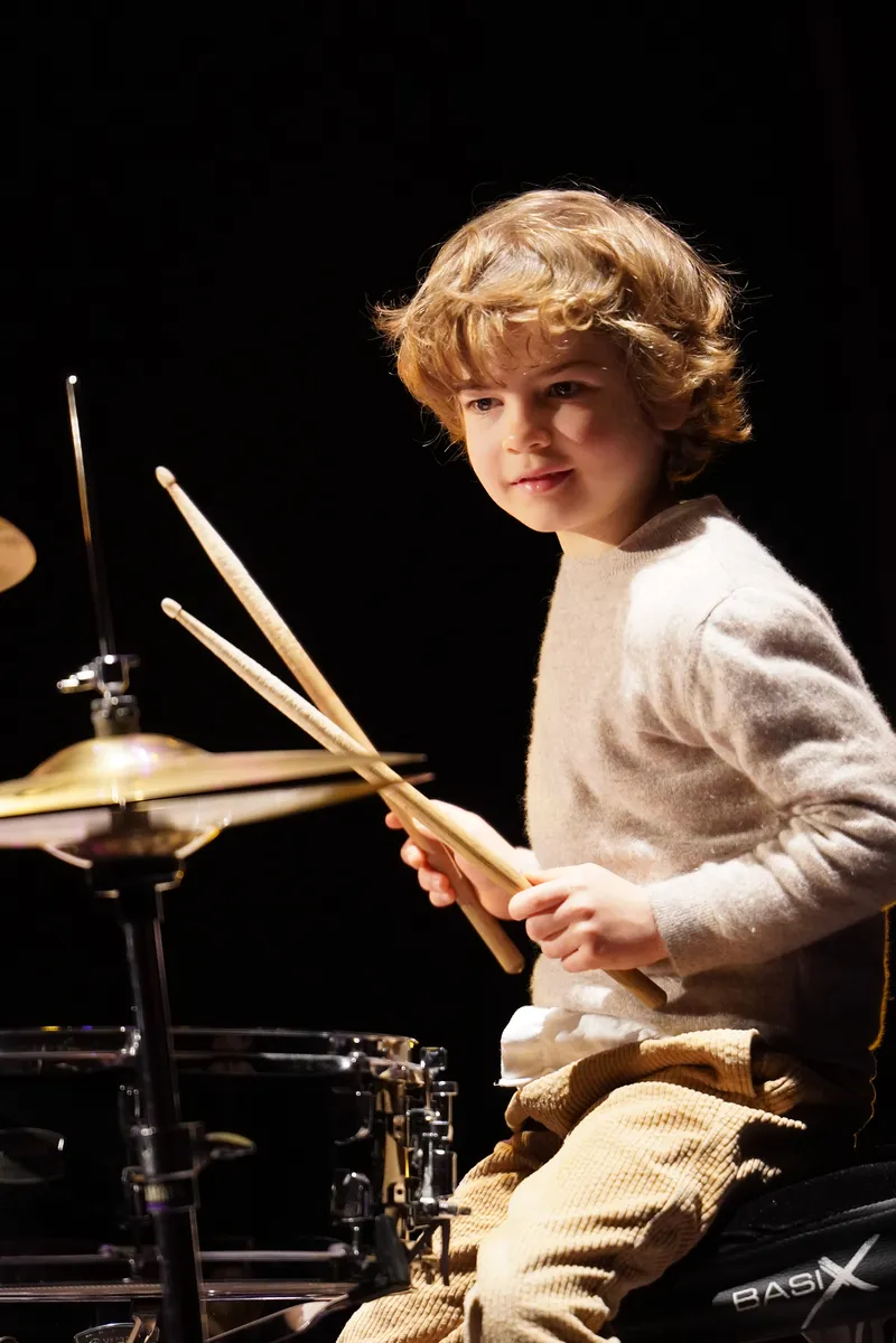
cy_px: 672
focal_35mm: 270
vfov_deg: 7.6
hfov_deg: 5.1
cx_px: 448
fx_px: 10079
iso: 2500
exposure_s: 1/160
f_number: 2.8
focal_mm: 180
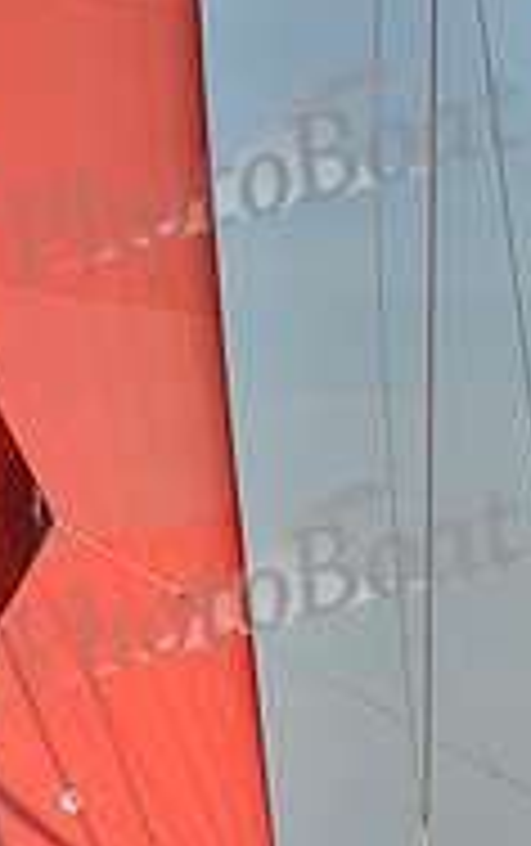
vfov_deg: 8.5
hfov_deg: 5.3
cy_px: 749
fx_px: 5656
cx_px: 878
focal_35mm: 245
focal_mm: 78
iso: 200
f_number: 8
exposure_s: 1/1250
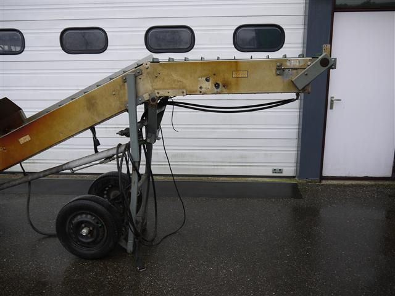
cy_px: 148
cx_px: 198
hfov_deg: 56.8
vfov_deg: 44.2
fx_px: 365
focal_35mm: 32
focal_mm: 16
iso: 100
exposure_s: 1/125
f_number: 4.5
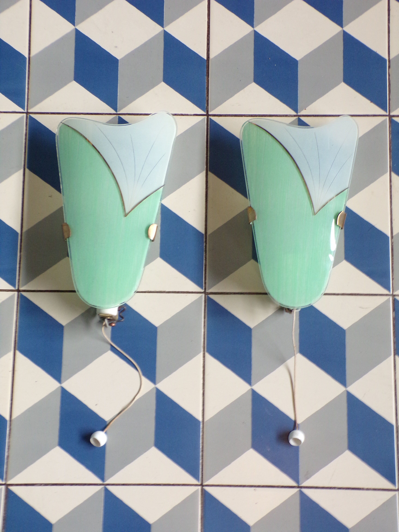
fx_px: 861
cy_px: 266
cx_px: 200
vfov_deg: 34.3
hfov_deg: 26.1
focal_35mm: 56
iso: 274
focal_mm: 10.1
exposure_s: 1/17
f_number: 3.7
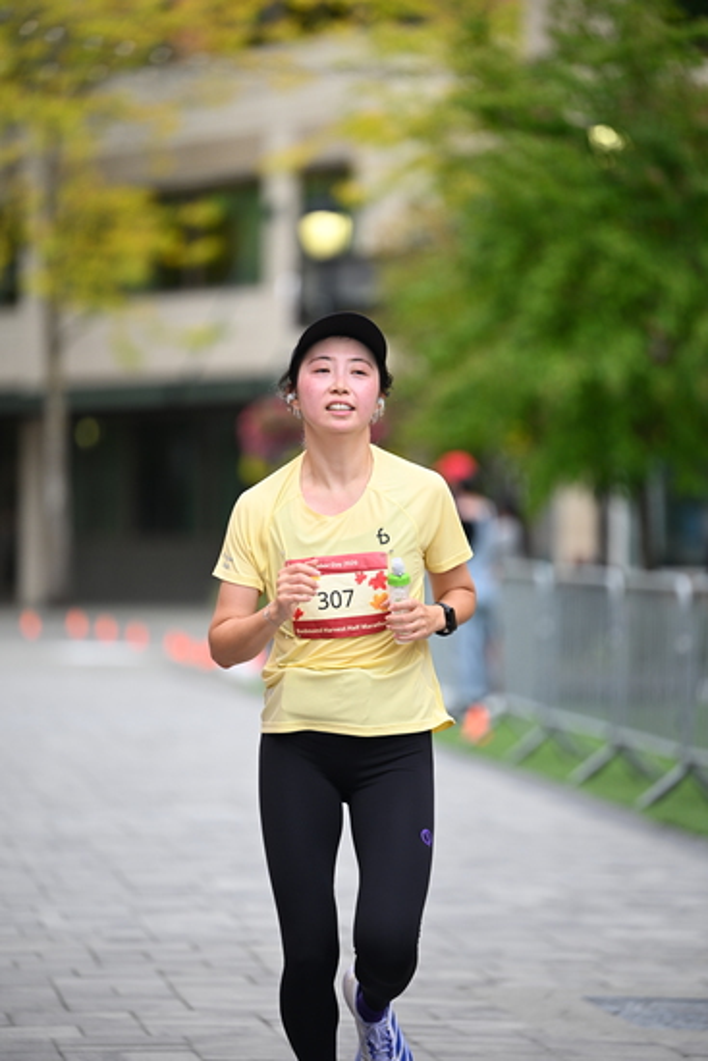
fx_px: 5159
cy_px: 530
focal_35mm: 175
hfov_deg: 7.9
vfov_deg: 11.7
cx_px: 354
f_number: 2.8
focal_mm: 175
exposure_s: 1/2000
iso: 640
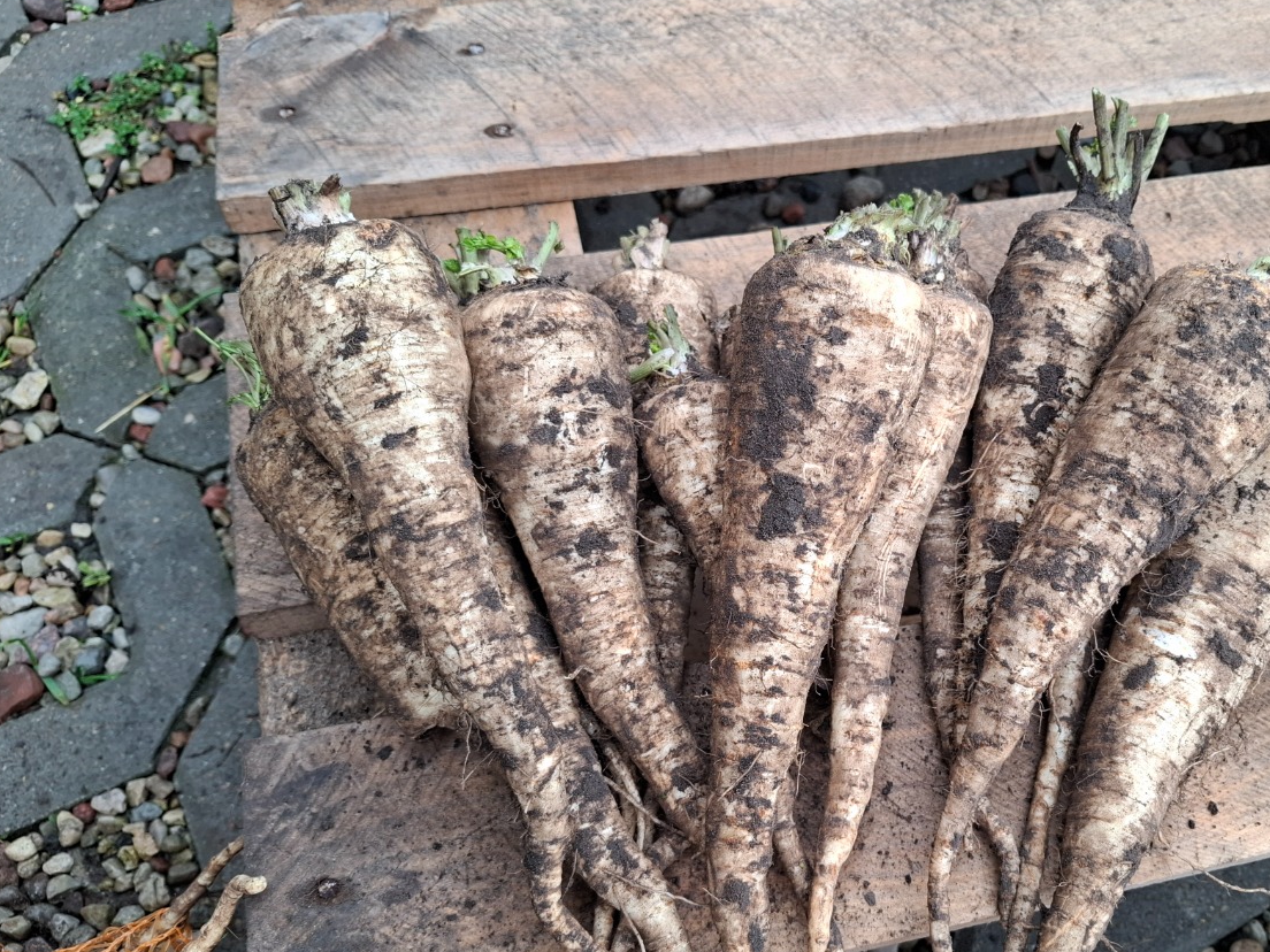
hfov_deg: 59.0
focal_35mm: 30
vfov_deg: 46.6
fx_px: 1101
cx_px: 814
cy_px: 551
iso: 80
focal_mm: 5.54
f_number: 1.8
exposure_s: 1/100
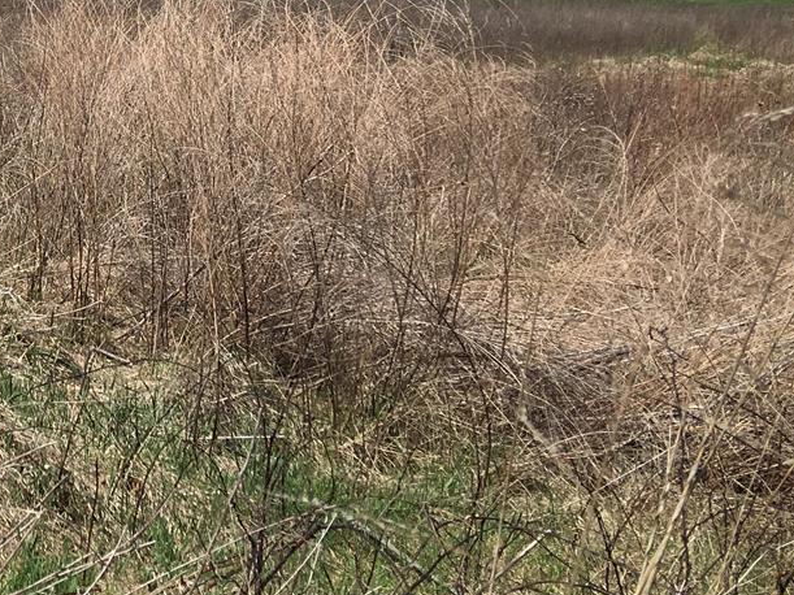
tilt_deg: -0.6
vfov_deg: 18.8
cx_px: -123
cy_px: -21
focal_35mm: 76
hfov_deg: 23.7
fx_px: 1743
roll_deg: -1.5
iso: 25
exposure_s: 1/2198
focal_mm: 4.15
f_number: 2.2
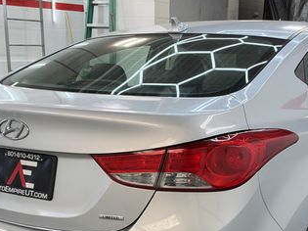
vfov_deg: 22.7
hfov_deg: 30.7
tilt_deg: -14.8
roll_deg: -0.4
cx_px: 176
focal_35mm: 63
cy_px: 209
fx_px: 560
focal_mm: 6.93
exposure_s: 1/159
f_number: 1.8
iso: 50
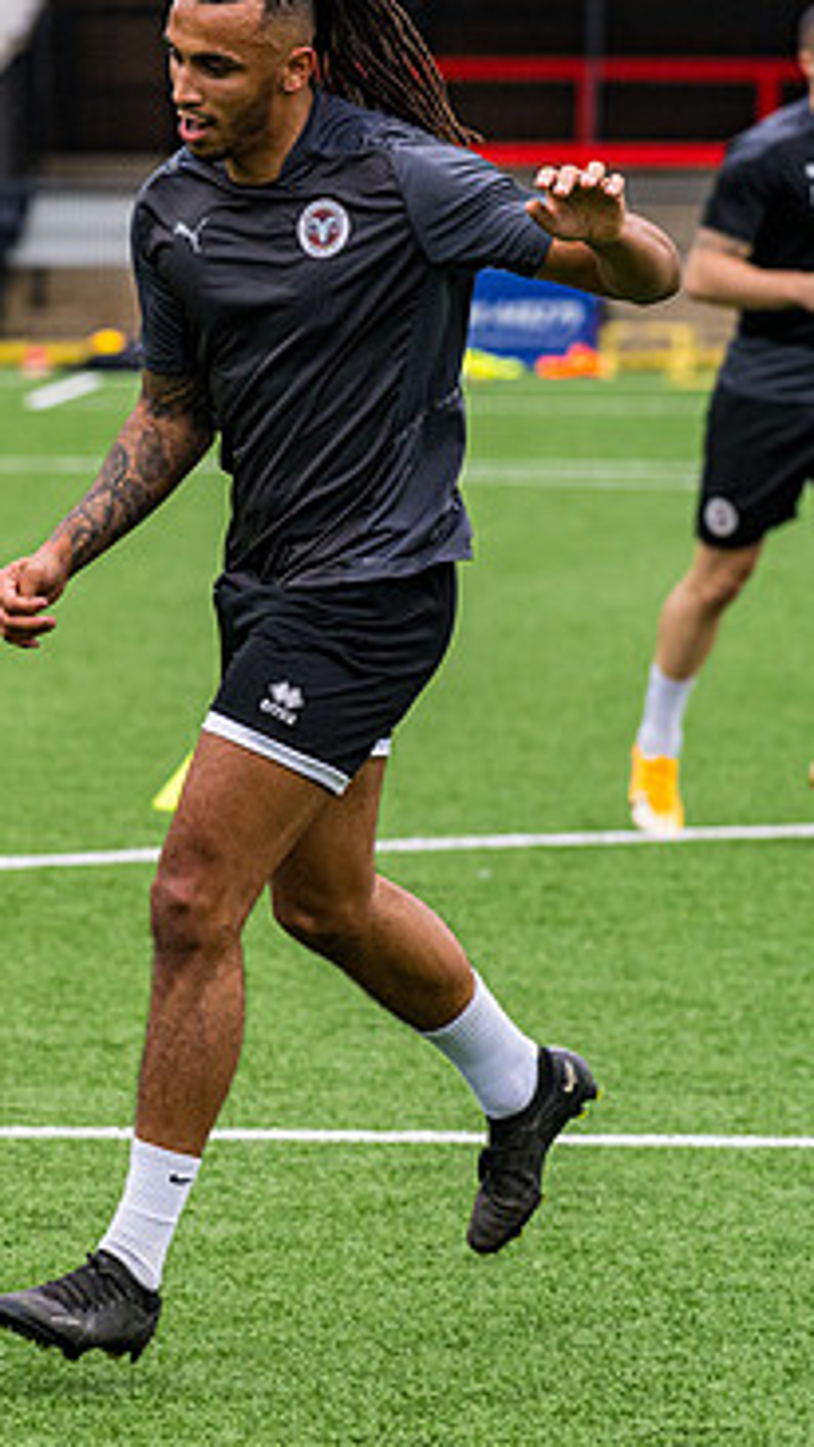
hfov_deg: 4.0
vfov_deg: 7.1
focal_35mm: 303
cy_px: 782
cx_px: 36
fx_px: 11621
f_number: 4
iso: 800
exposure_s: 1/1000
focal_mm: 135
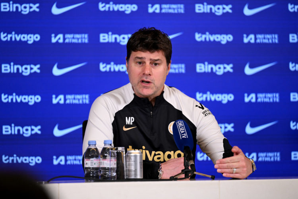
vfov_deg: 6.9
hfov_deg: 10.3
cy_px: 100
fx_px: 1655
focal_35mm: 200
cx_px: 149
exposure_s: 1/500
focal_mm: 200
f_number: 2.8
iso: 2500
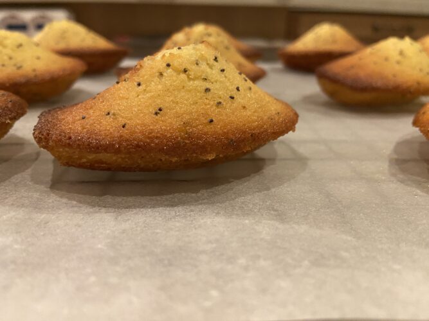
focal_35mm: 25
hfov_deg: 69.4
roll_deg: -1.6
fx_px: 310
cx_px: 214
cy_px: 160
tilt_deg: -24.0
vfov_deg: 54.9
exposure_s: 1/33
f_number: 1.8
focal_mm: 4.25
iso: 500
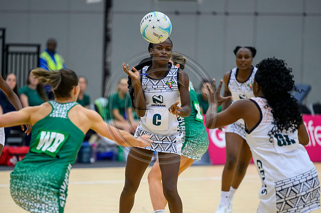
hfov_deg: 8.7
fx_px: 2100
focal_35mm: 236
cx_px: 148
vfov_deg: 5.8
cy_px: 126
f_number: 3.2
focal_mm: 200
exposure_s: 1/1000
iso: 4000
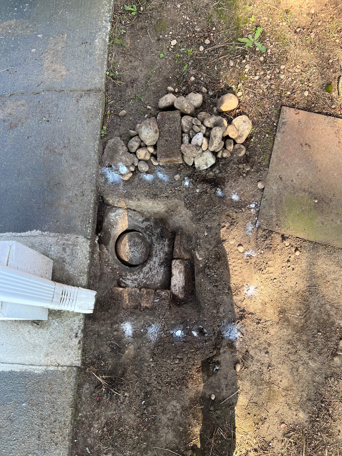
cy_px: 228
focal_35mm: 26
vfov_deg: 67.3
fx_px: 343
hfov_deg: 53.1
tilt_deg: -74.5
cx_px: 171
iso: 64
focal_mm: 5.7
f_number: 1.5
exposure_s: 1/153
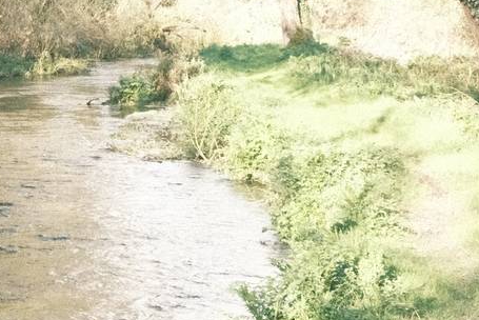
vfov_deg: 10.5
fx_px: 1731
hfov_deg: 15.0
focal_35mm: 130
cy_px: 62
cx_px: -159
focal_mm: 24.7
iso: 5000
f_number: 11
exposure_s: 1/500
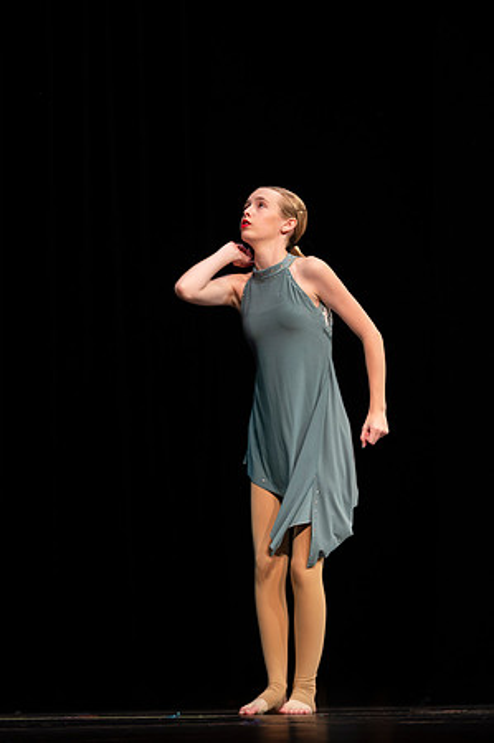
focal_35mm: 170
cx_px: 247
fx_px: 3507
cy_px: 372
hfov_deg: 8.1
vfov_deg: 12.1
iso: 1600
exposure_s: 1/200
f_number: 4.5
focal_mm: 170
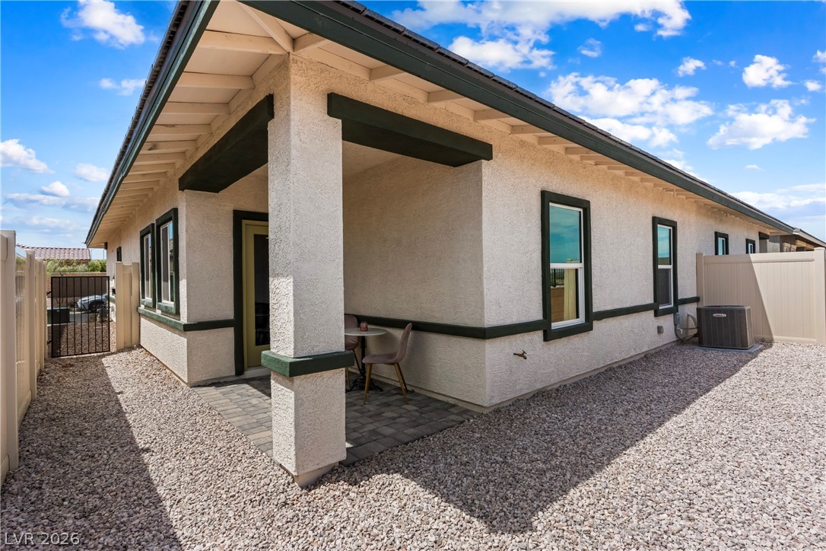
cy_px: 276
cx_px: 413
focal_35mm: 17
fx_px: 390
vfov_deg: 70.4
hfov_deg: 93.3
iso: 400
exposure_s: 1/8000
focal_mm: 17
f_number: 8
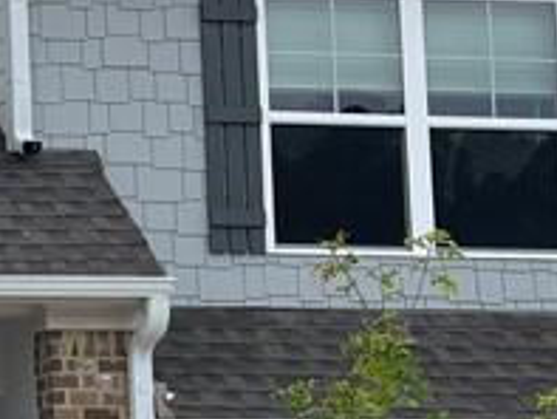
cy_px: 263
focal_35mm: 135
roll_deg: +0.0
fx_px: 2174
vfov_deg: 11.0
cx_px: -523
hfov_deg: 12.9
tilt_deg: +8.3
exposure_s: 1/1381
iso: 50
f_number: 1.6
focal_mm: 5.96
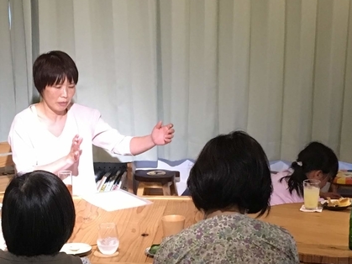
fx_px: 844
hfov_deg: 23.6
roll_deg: +0.1
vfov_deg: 17.6
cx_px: 171
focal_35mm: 83
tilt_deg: -15.7
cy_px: 228
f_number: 2.2
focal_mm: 4.15
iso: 160
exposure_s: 1/30
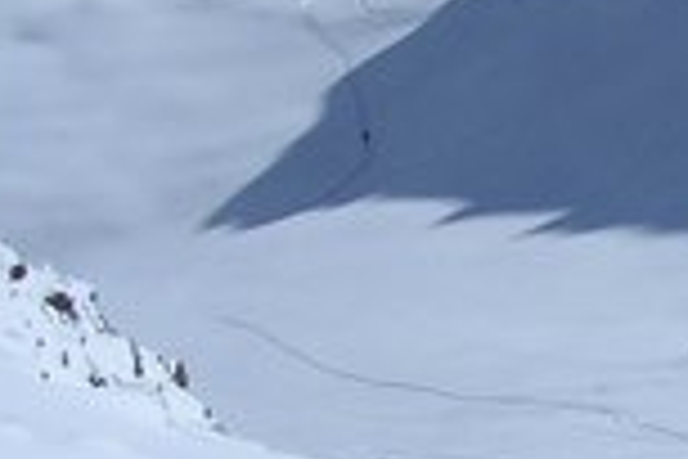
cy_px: 50
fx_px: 3153
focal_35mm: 165
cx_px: 1398
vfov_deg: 8.3
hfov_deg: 11.2
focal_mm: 5.8
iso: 100
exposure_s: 1/992
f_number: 5.6
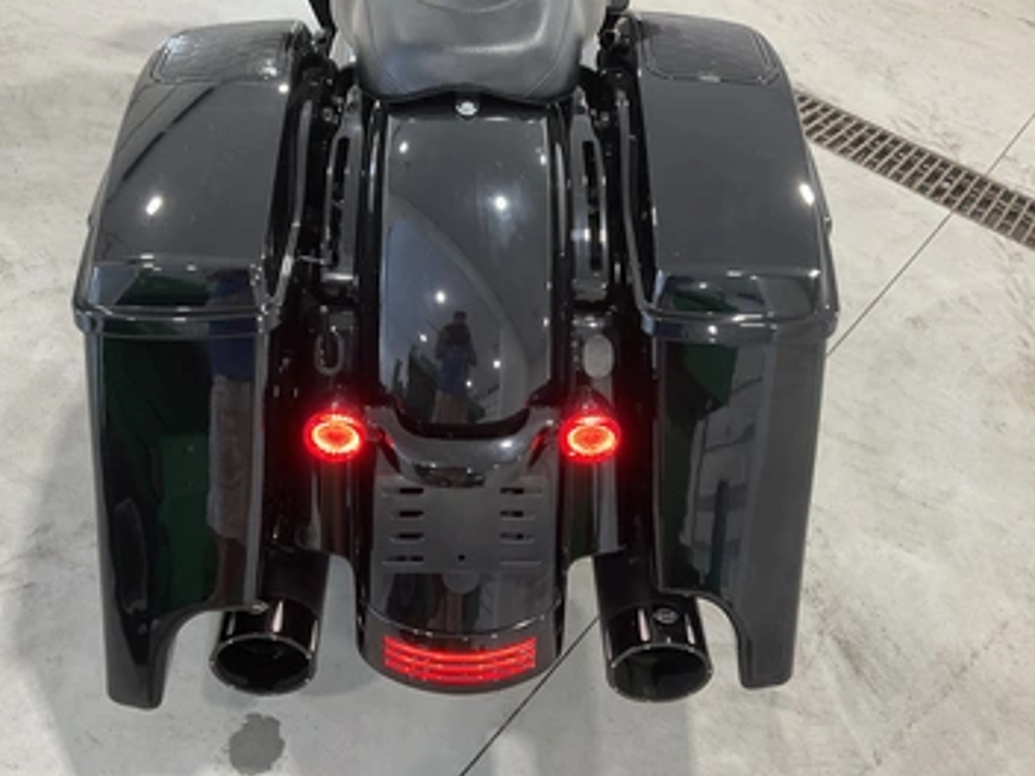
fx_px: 987
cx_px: 465
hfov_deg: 55.2
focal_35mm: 33
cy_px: 356
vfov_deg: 42.9
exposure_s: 1/60
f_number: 1.8
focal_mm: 3
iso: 100
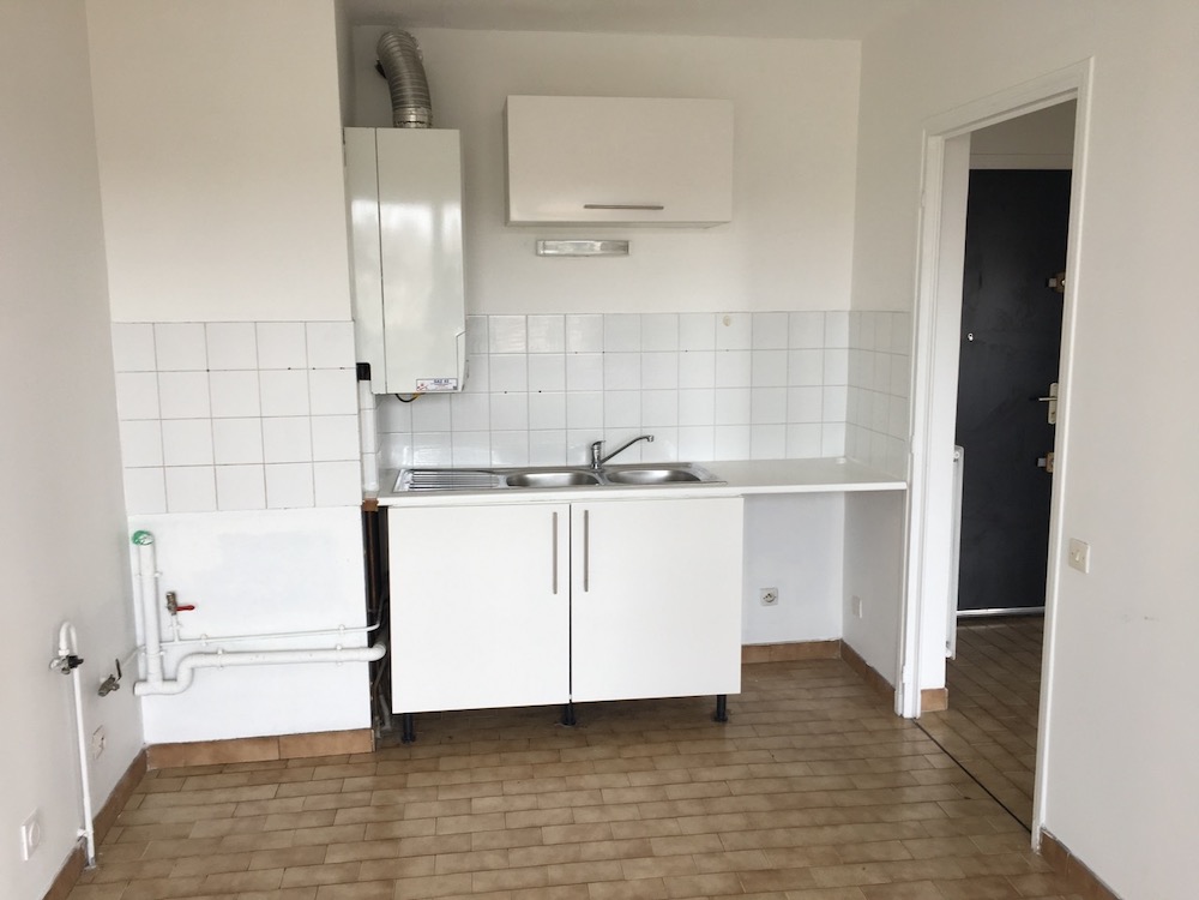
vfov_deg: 48.2
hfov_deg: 61.7
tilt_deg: -9.1
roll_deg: +0.1
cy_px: 450
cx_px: 600
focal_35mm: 29
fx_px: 1004
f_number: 2.2
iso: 32
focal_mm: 4.15
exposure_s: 1/100
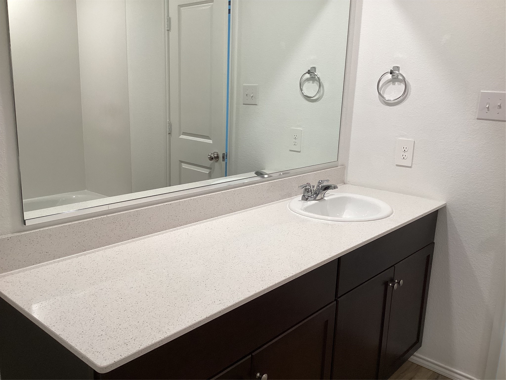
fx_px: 453
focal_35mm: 31
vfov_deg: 45.4
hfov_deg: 58.4
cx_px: 253
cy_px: 190
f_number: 2.4
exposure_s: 1/60
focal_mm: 3.3
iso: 100
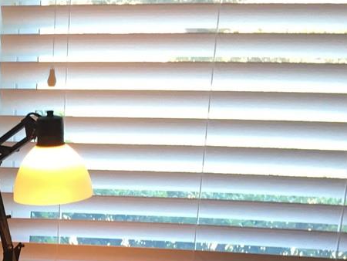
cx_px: -100
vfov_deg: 13.8
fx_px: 1033
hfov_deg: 17.9
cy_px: 340
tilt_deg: -20.0
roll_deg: -1.2
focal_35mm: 103
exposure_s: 1/33
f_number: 2.2
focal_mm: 4.15
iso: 64
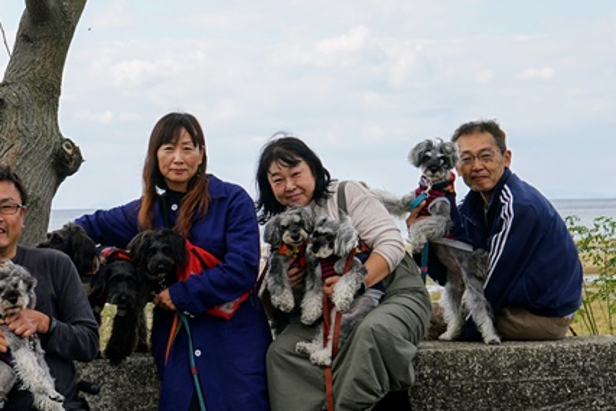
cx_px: -6
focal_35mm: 108
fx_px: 1849
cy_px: 210
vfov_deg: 12.7
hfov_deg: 18.4
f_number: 8
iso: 100
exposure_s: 1/125
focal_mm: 30
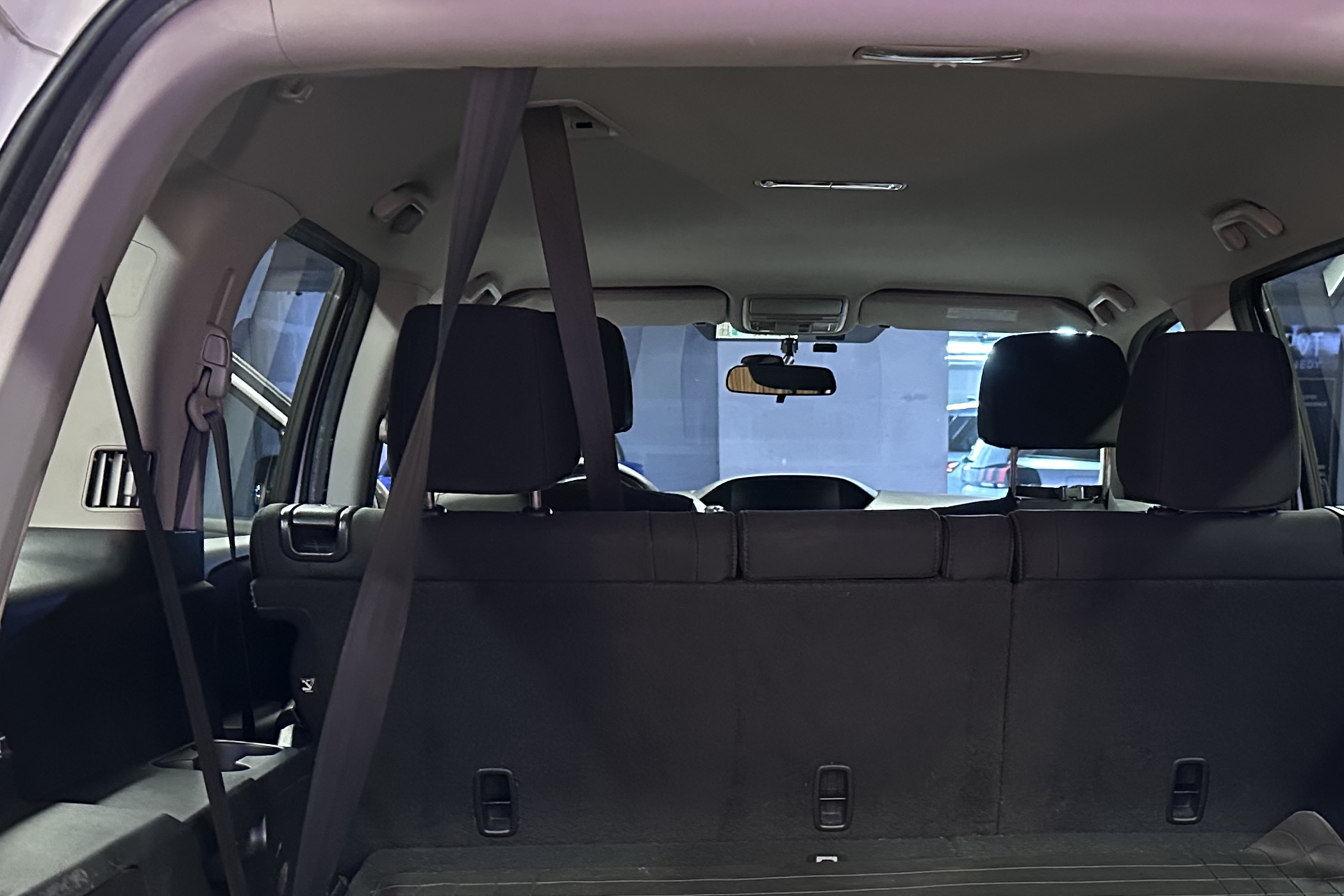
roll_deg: -0.4
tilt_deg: -8.0
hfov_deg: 40.6
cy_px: 695
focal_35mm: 48
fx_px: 1792
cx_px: 900
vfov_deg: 27.6
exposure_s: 1/33
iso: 800
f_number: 1.78
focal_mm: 6.86
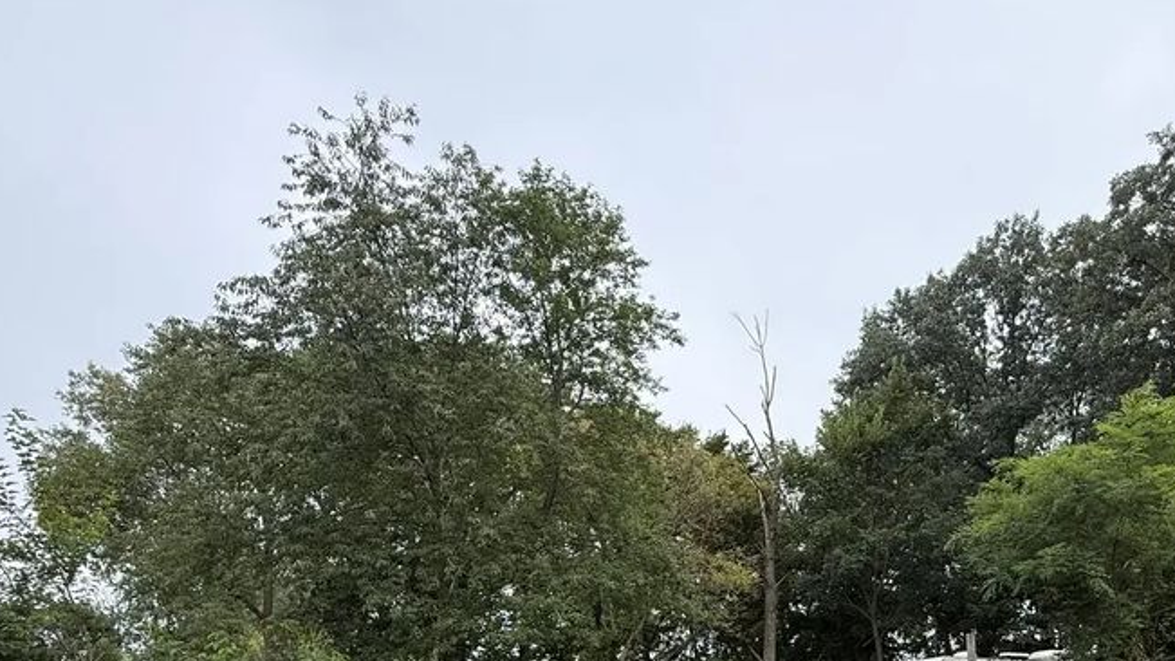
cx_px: 711
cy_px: 632
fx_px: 748
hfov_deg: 75.4
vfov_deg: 42.4
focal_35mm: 24
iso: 64
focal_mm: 2.22
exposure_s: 1/388
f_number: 2.2
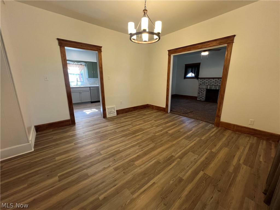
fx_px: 105
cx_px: 140
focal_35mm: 13
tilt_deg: -13.4
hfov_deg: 106.2
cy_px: 105
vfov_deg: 89.9
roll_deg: +0.7
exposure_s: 1/60
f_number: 1.8
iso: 160
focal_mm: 1.57
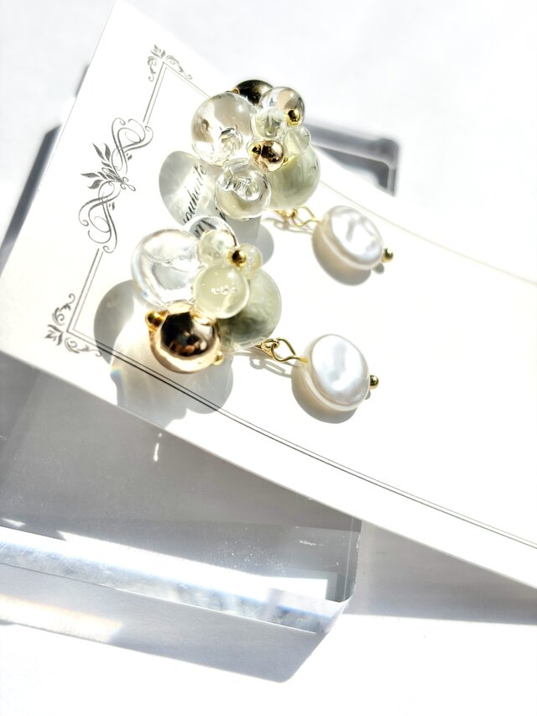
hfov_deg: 28.0
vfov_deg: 36.8
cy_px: 358
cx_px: 268
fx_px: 1075
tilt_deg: -50.7
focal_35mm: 52
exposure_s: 1/5814
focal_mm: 5.96
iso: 40
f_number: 1.6
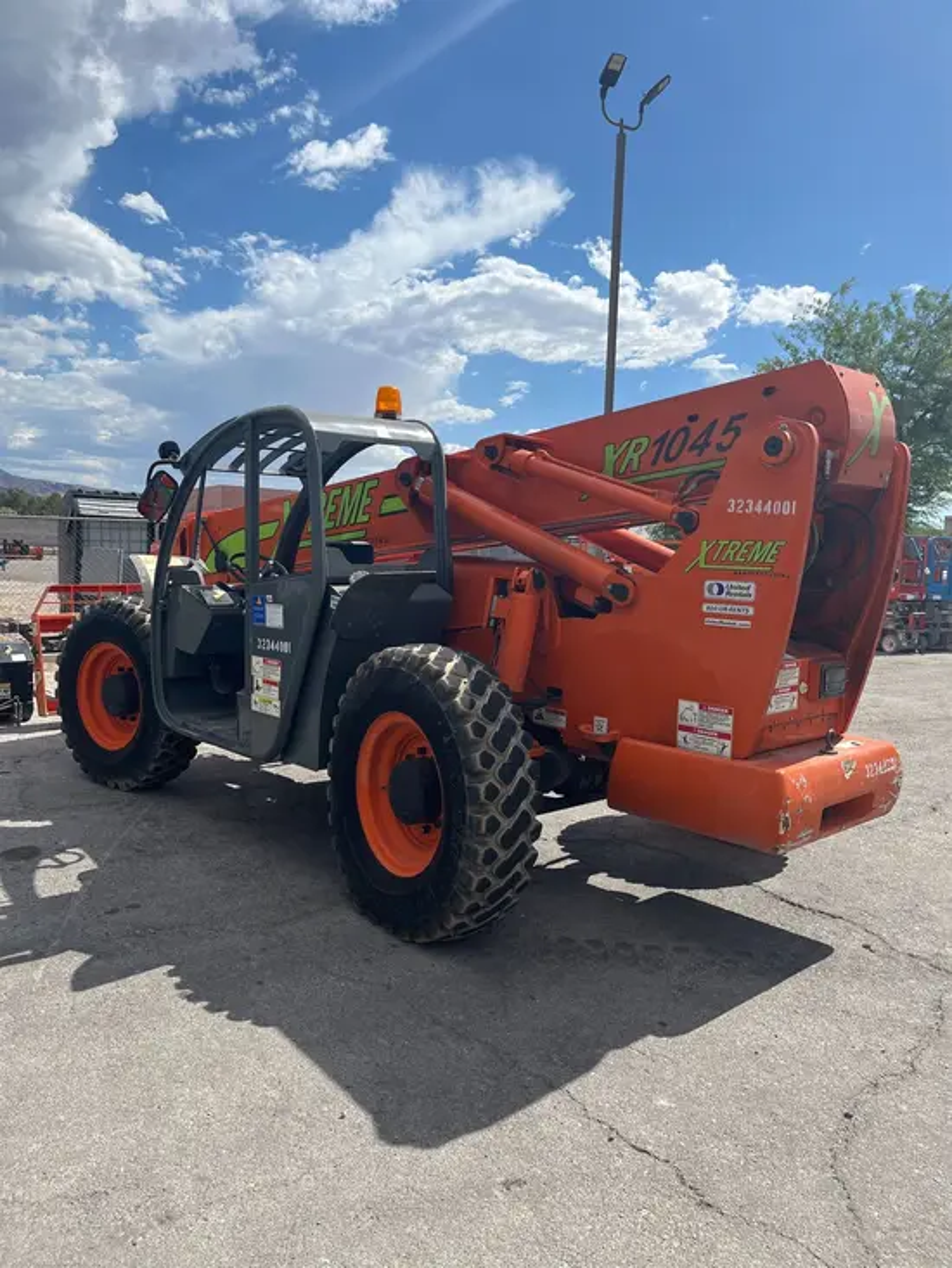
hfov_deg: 53.1
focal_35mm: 26
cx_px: 476
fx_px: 953
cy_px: 634
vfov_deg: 67.3
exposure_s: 1/5076
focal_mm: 5.1
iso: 50
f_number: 1.6
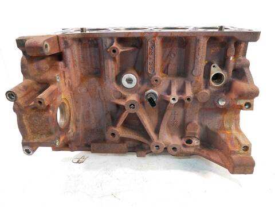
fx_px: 191
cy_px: 104
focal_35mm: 24
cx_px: 138
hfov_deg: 71.6
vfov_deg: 56.8
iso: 2500
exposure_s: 1/60
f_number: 3.5
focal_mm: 12
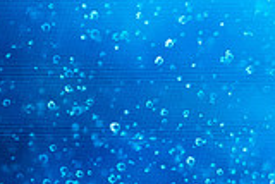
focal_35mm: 750
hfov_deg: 2.7
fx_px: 5734
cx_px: 561
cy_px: 237
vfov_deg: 1.8
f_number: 6.3
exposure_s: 1/400
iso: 6400
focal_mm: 154
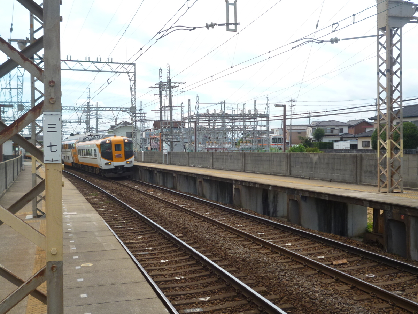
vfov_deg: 35.1
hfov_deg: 45.8
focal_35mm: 41
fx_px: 495
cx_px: 209
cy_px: 157
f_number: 3.7
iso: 100
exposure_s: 1/400
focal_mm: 7.3
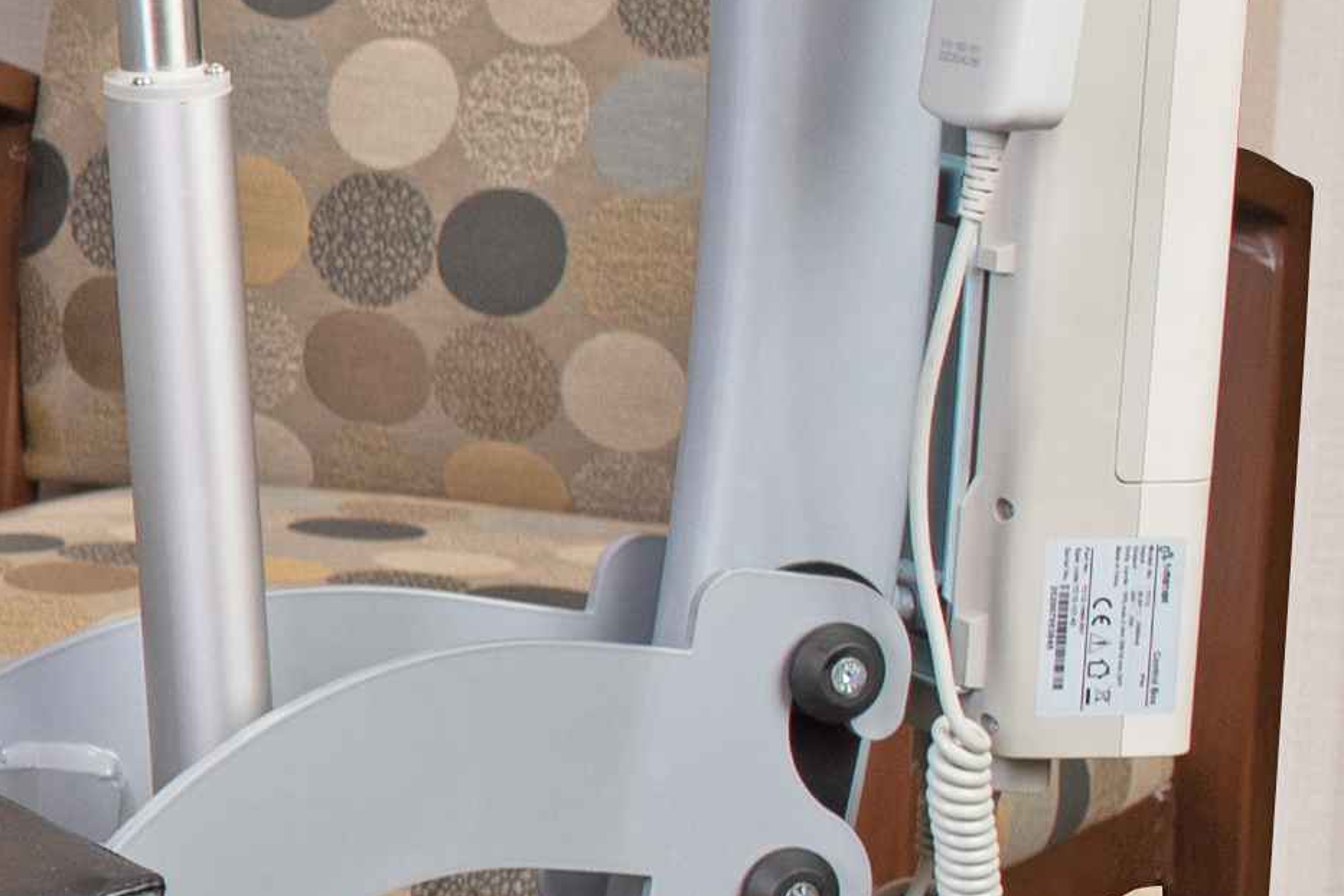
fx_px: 8439
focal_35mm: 226
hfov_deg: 7.9
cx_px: -2658
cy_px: 372
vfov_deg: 6.1
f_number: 7.1
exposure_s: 1/125
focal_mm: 35
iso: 250
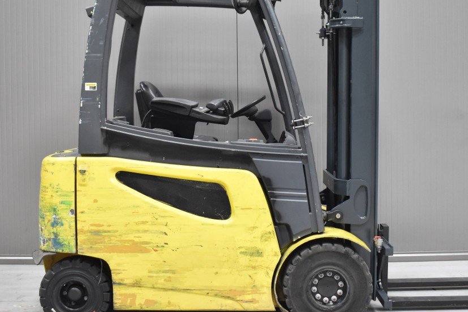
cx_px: 240
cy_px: 121
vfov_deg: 28.0
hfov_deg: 41.1
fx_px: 624
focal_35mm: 48
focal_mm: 22
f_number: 4
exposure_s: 1/50
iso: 1600
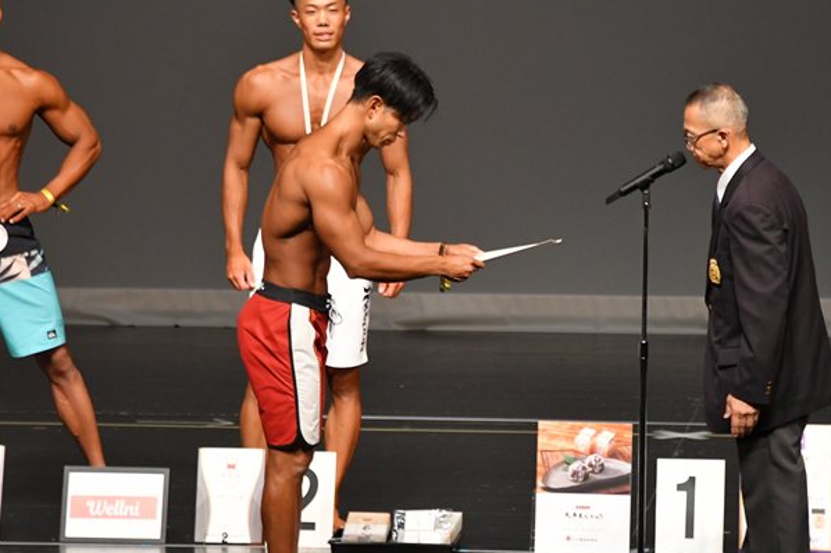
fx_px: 8974
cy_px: 327
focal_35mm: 389
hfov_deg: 5.3
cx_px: 533
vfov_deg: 3.5
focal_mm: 200
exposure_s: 1/400
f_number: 5.6
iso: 2500
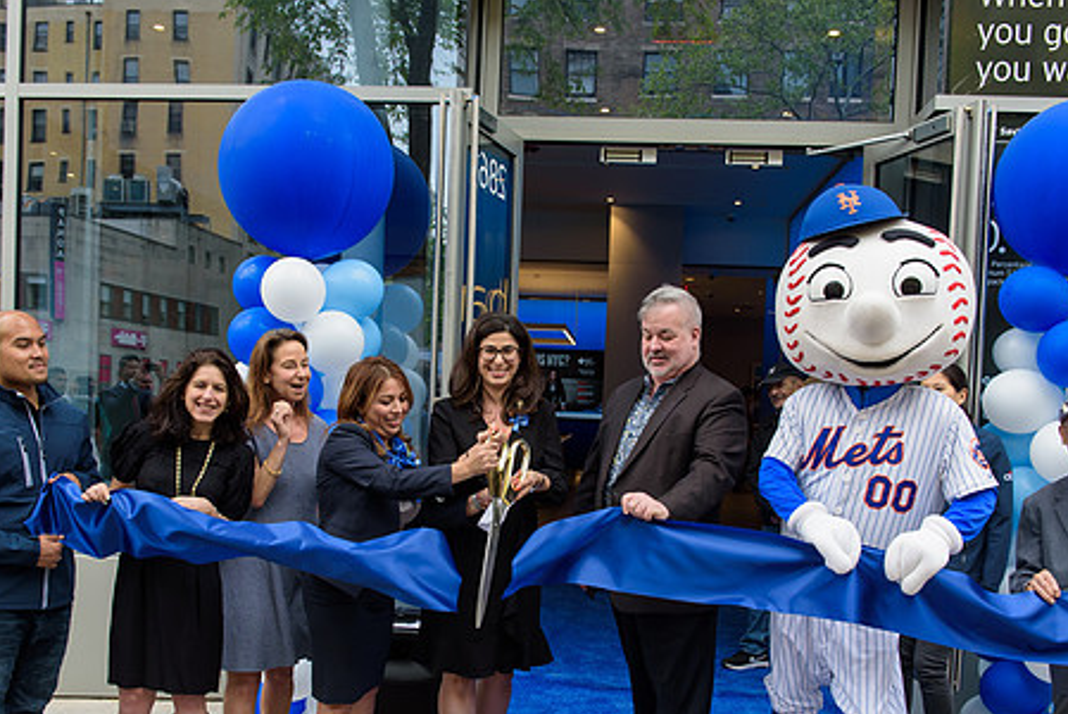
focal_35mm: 40
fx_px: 1187
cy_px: 458
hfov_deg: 48.4
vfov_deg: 33.2
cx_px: 509
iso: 200
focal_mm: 31
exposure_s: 1/250
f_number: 5
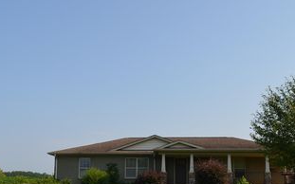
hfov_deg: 37.5
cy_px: 110
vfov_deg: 23.9
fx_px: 434
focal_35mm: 54
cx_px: 153
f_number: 8
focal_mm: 22
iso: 110
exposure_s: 1/250
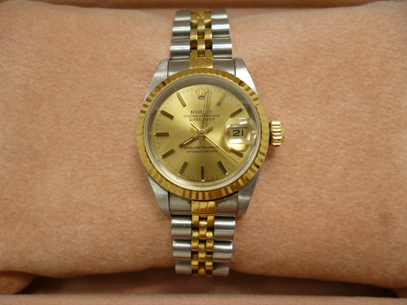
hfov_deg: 63.4
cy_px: 152
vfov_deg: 49.7
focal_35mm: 28
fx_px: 329
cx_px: 204
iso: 125
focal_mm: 5
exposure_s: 1/60
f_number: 3.1
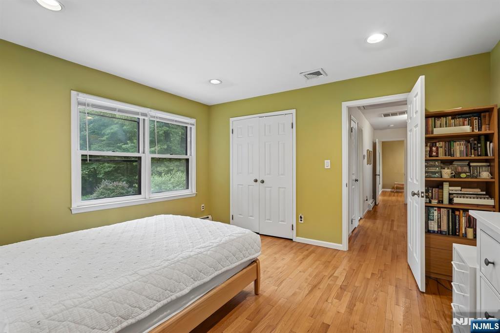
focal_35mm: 16
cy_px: 166
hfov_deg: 96.8
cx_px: 250
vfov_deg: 73.7
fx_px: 222
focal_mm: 16
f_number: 8
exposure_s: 1/10
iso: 400
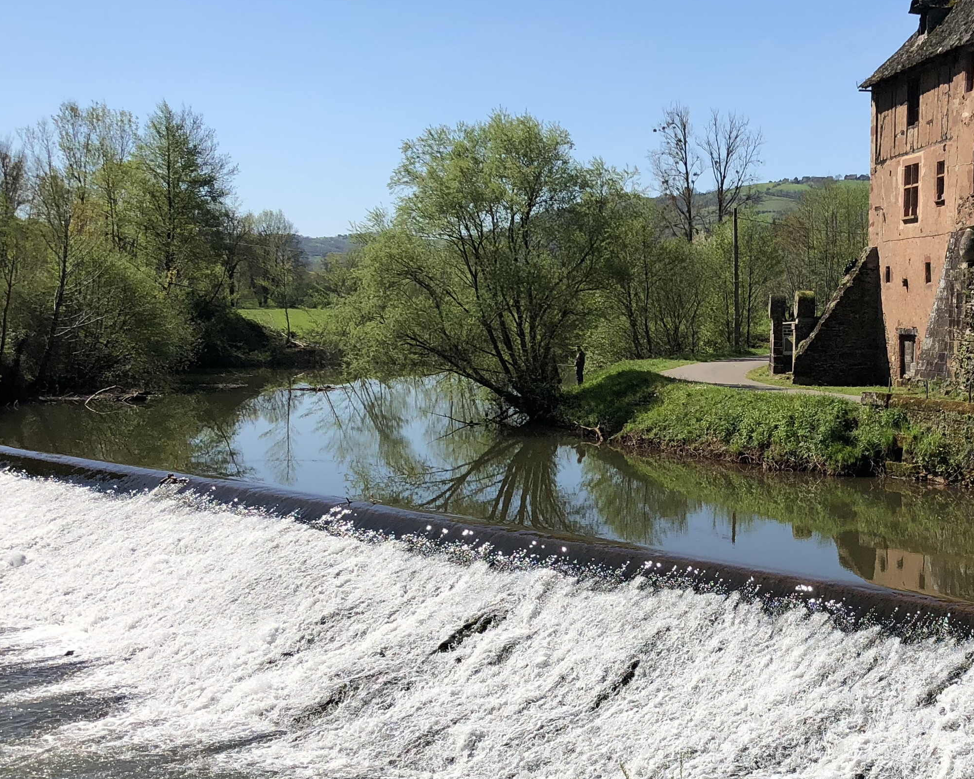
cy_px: 489
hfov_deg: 33.1
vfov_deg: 27.5
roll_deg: +0.0
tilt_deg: -5.7
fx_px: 1585
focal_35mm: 55
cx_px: 790
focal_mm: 4
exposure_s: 1/2667
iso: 20
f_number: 1.8
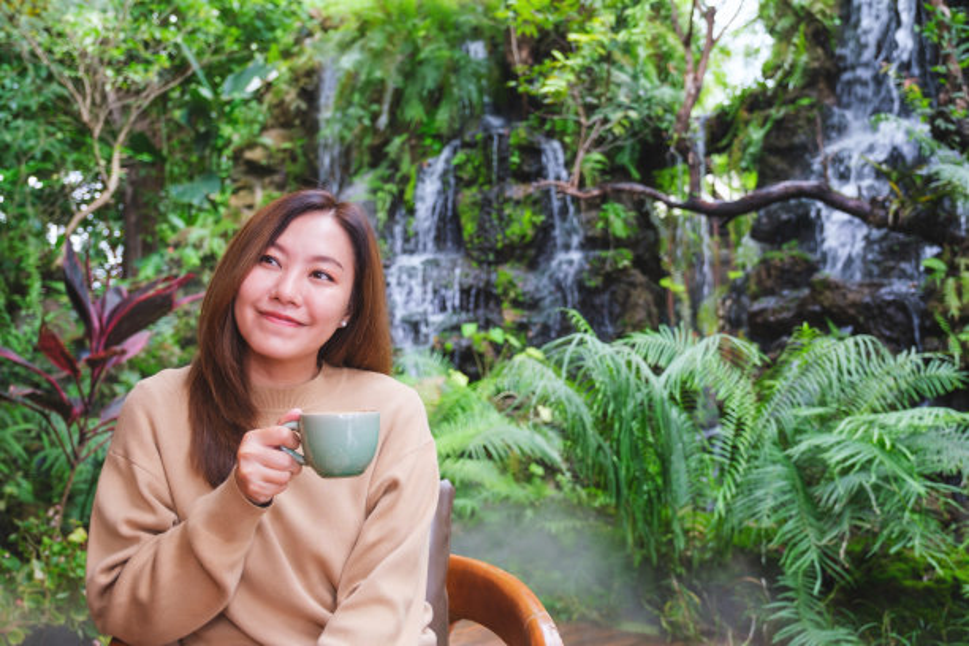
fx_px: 834
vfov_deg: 42.3
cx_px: 484
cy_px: 323
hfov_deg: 60.3
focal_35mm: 31
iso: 160
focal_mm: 20.6
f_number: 2.8
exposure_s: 1/70
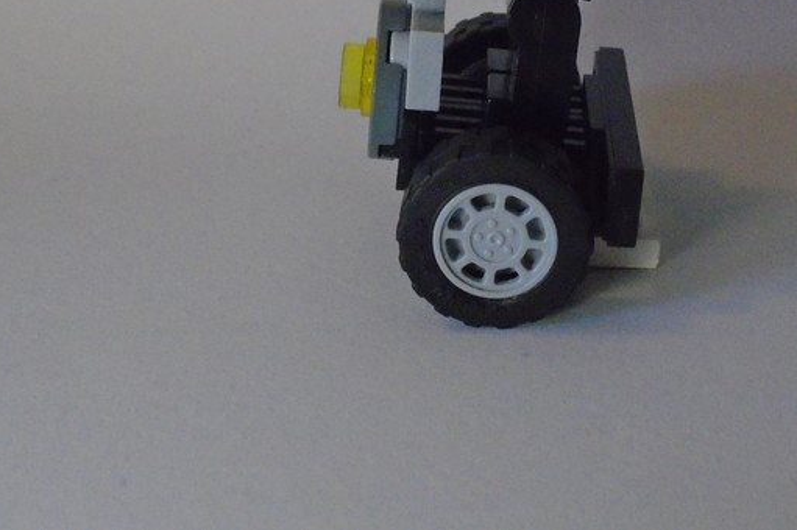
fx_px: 1704
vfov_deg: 17.3
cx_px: 513
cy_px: 7
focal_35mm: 77
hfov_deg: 26.2
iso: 800
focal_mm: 7.4
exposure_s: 1/50
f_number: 4.1
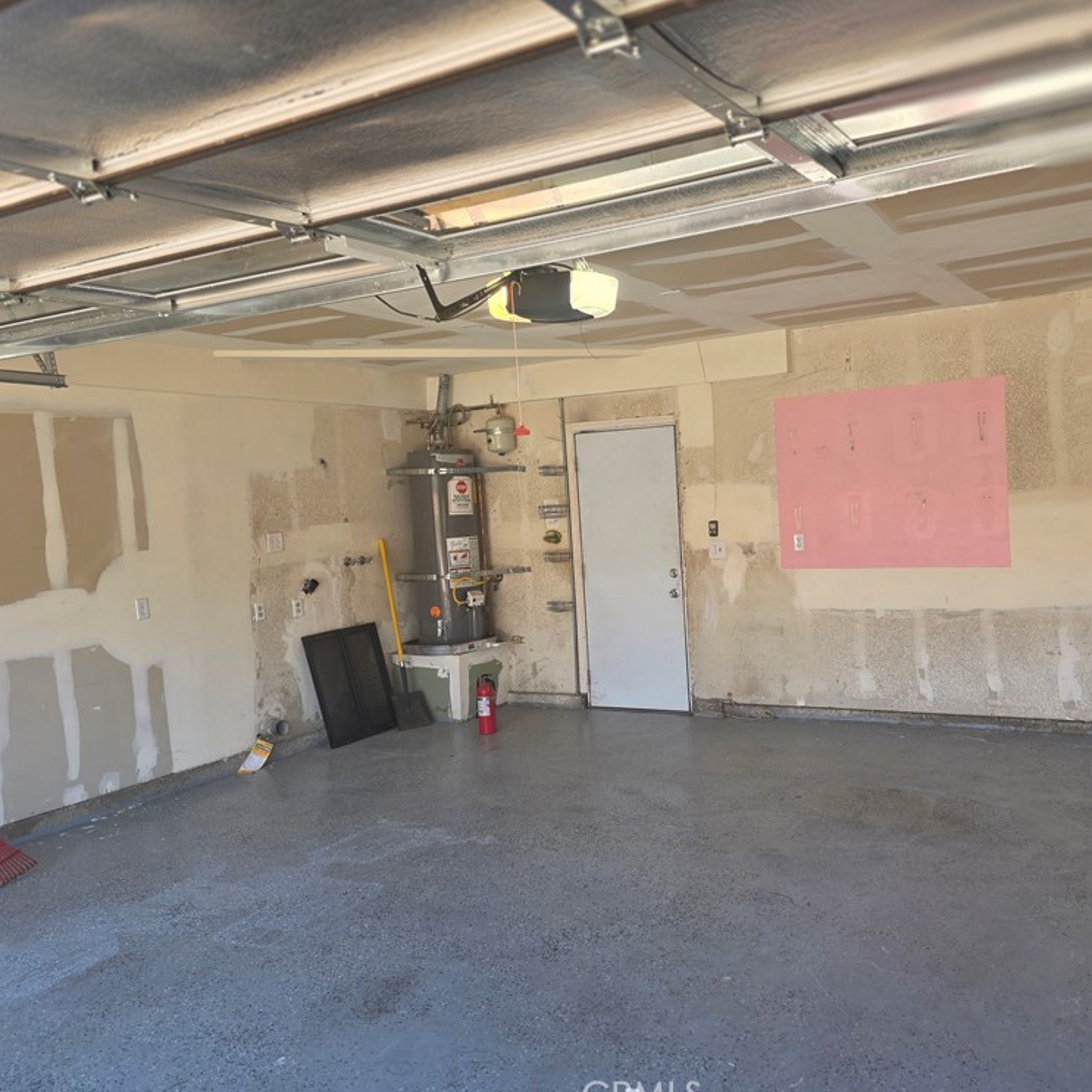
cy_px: 551
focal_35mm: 28
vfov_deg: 57.3
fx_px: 999
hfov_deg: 57.0
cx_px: 639
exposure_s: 1/120
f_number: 1.7
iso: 50
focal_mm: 6.3
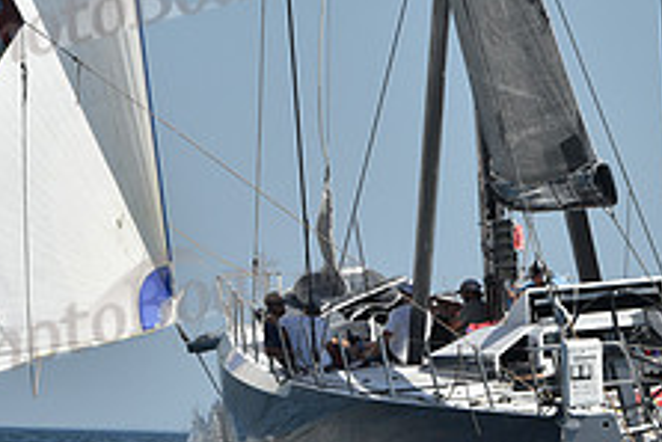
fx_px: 7654
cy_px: 114
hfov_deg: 4.9
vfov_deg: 3.3
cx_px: 514
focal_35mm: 416
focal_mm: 160
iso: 250
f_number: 9
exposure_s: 1/1250
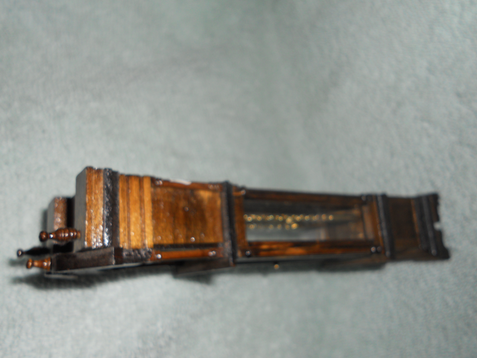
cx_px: 231
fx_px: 455
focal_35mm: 33
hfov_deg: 55.3
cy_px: 174
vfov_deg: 42.9
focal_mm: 5.8
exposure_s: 1/25
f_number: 8.8
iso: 80
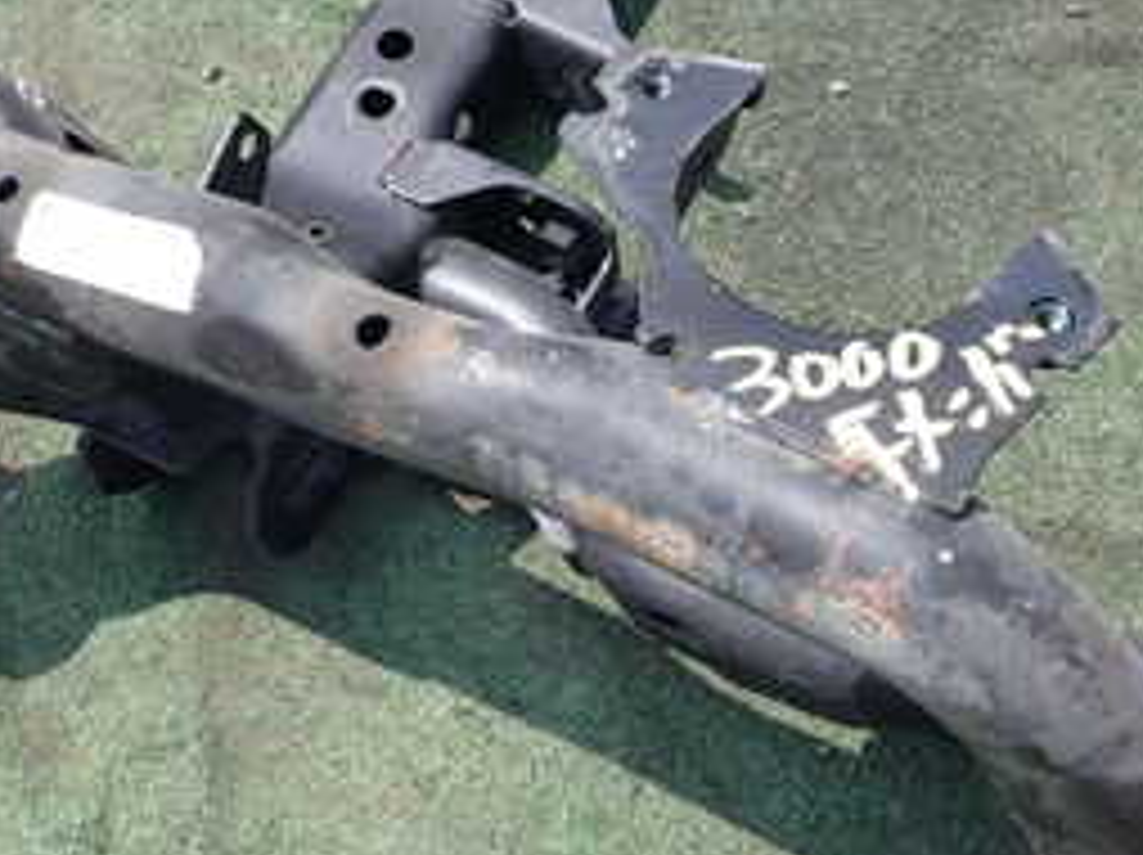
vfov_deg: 20.6
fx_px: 2342
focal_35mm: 71
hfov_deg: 27.4
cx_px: 652
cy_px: 572
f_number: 3.2
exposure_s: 1/500
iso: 100
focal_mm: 5.4
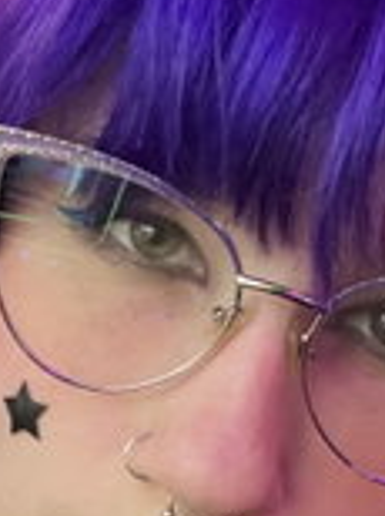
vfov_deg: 17.5
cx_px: 57
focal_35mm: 104
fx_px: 1547
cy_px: 705
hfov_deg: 14.1
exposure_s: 1/30
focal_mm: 2.71
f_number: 2.2
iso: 640
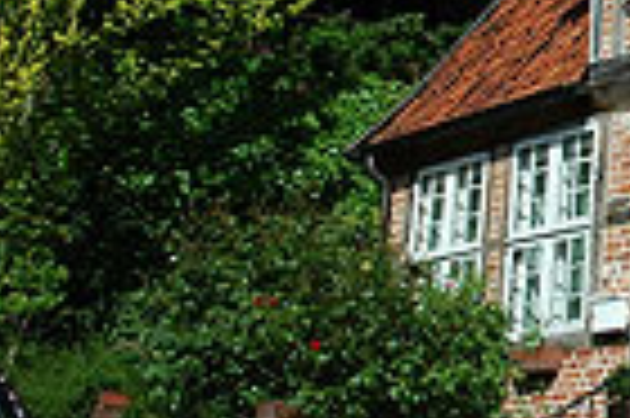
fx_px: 1853
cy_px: 133
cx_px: 900
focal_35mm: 106
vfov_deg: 12.9
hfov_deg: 17.6
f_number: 11
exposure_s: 1/400
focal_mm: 22
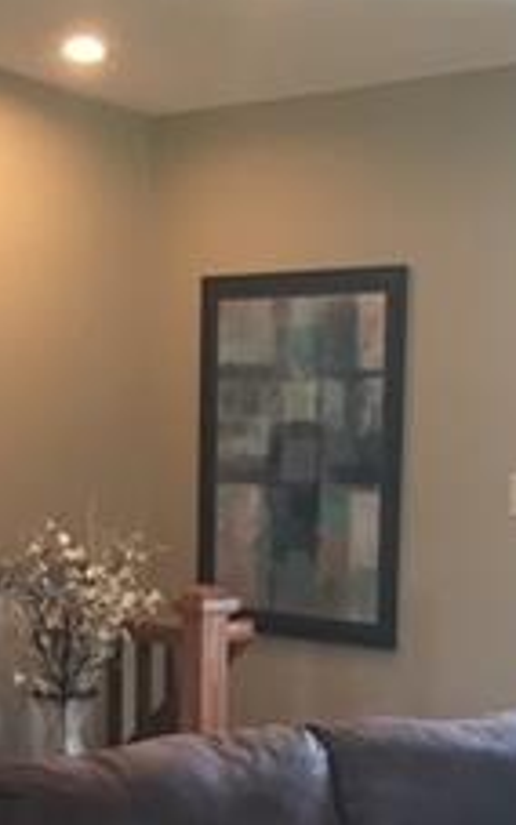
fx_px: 2339
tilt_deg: -9.1
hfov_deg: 12.0
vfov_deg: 19.6
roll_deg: +1.6
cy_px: 774
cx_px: -247
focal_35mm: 104
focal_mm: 4.15
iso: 80
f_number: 2.2
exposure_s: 1/33
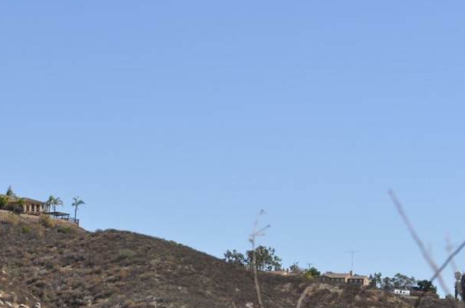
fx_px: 1816
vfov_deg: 9.7
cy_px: 255
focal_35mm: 141
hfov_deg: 14.5
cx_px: 120
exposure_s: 1/400
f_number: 10
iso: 200
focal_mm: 55
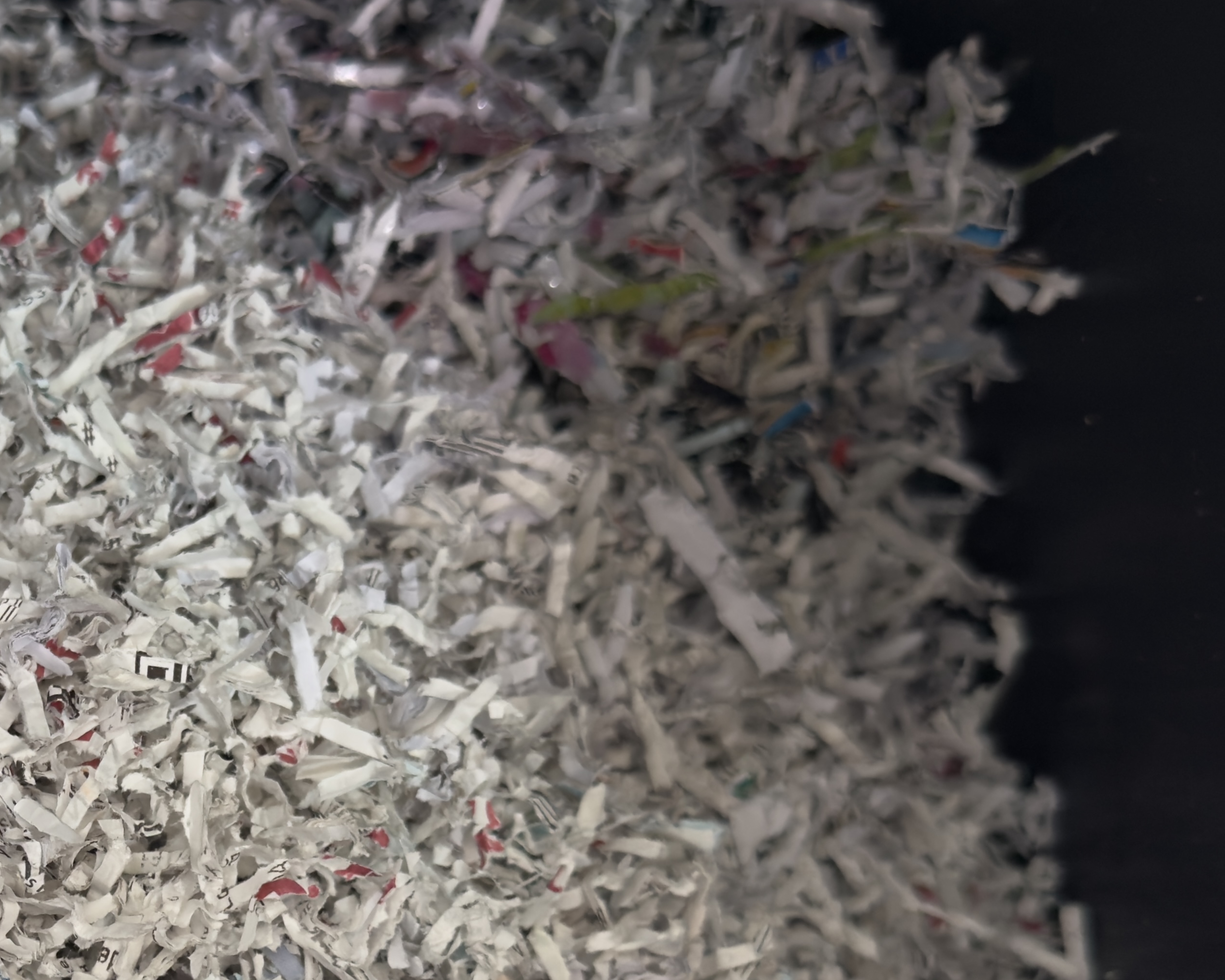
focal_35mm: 77
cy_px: 941
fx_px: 2792
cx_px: -121
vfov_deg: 19.4
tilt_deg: -75.4
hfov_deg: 23.3
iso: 160
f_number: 1.78
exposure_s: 1/60
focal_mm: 6.76
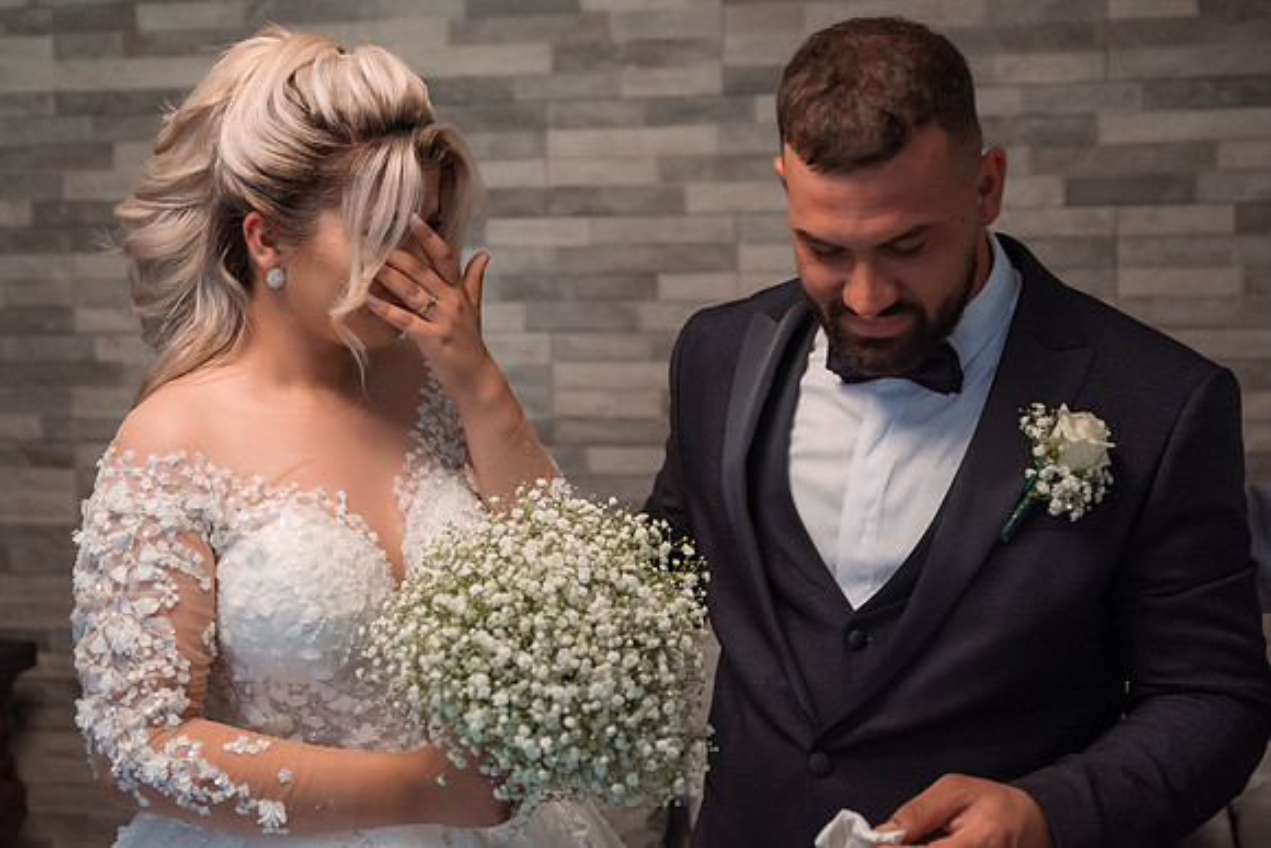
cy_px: 359
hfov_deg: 32.1
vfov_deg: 21.8
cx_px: 482
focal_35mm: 62
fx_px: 2199
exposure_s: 1/250
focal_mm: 50
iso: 1000
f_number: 2.8
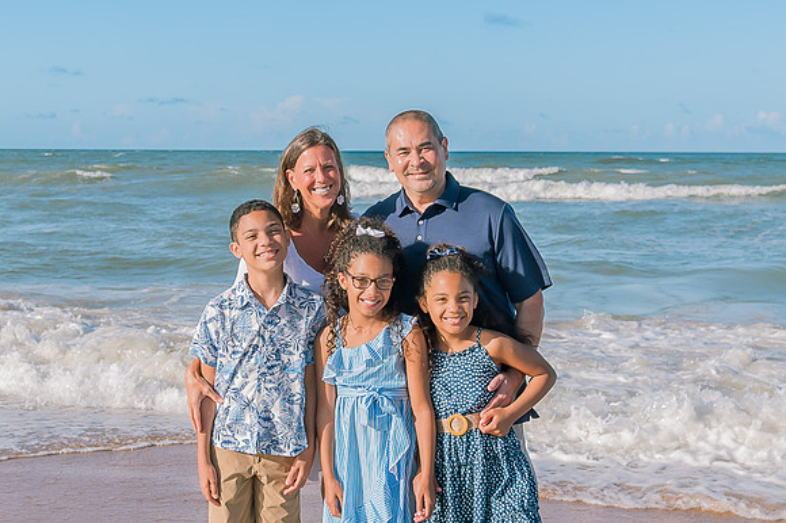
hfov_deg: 31.0
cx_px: 263
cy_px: 212
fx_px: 1408
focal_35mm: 65
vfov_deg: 21.0
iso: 320
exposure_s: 1/1250
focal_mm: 28
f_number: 4
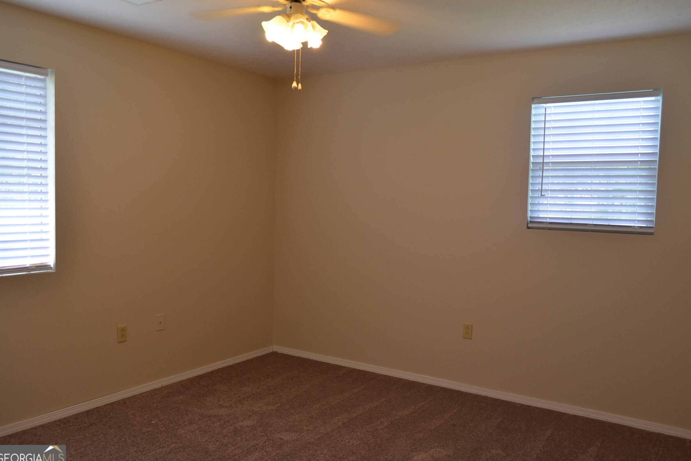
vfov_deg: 46.4
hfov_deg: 65.5
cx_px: 354
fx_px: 537
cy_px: 231
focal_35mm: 28
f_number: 4.5
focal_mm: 18
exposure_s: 1/80
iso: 400
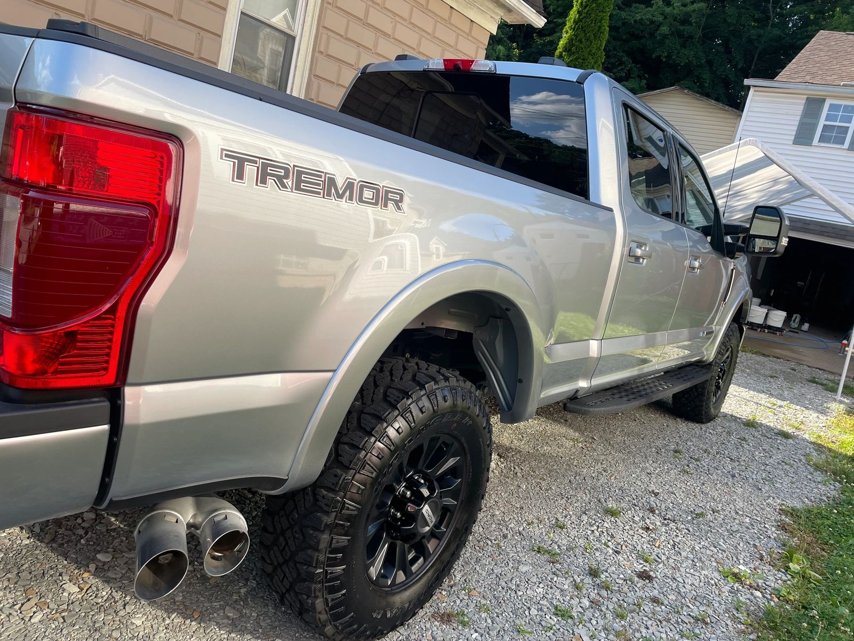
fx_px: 641
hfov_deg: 67.3
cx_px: 427
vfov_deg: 53.1
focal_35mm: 26
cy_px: 320
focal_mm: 4.2
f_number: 1.6
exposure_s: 1/711
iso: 32
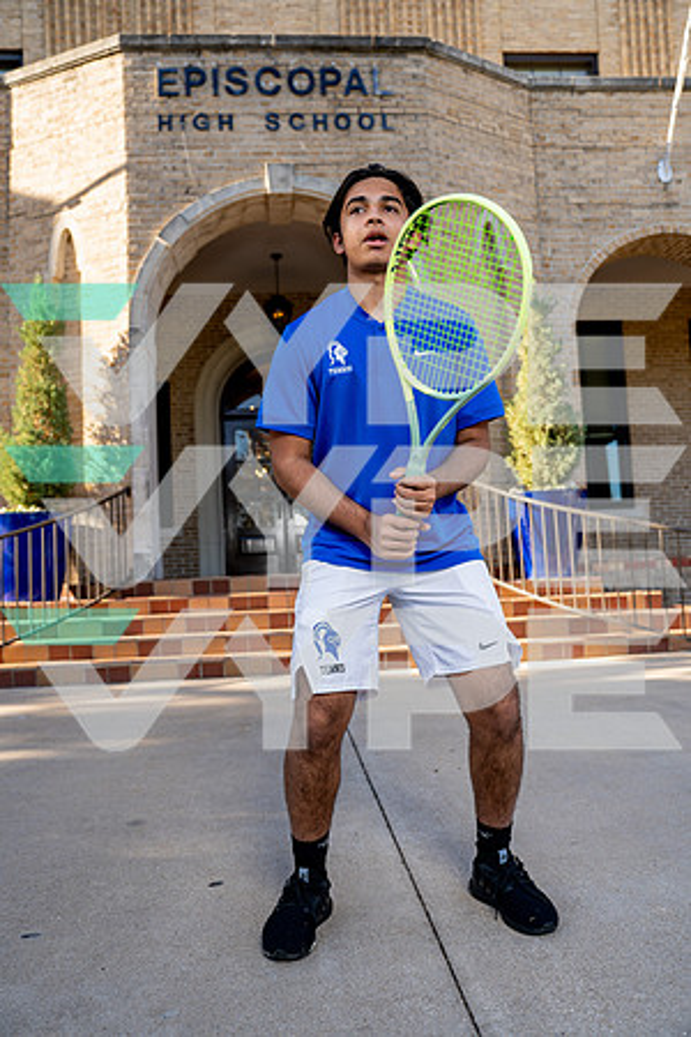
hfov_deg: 43.6
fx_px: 864
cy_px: 518
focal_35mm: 30
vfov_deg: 61.9
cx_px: 346
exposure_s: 1/250
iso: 100
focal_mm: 30
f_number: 4
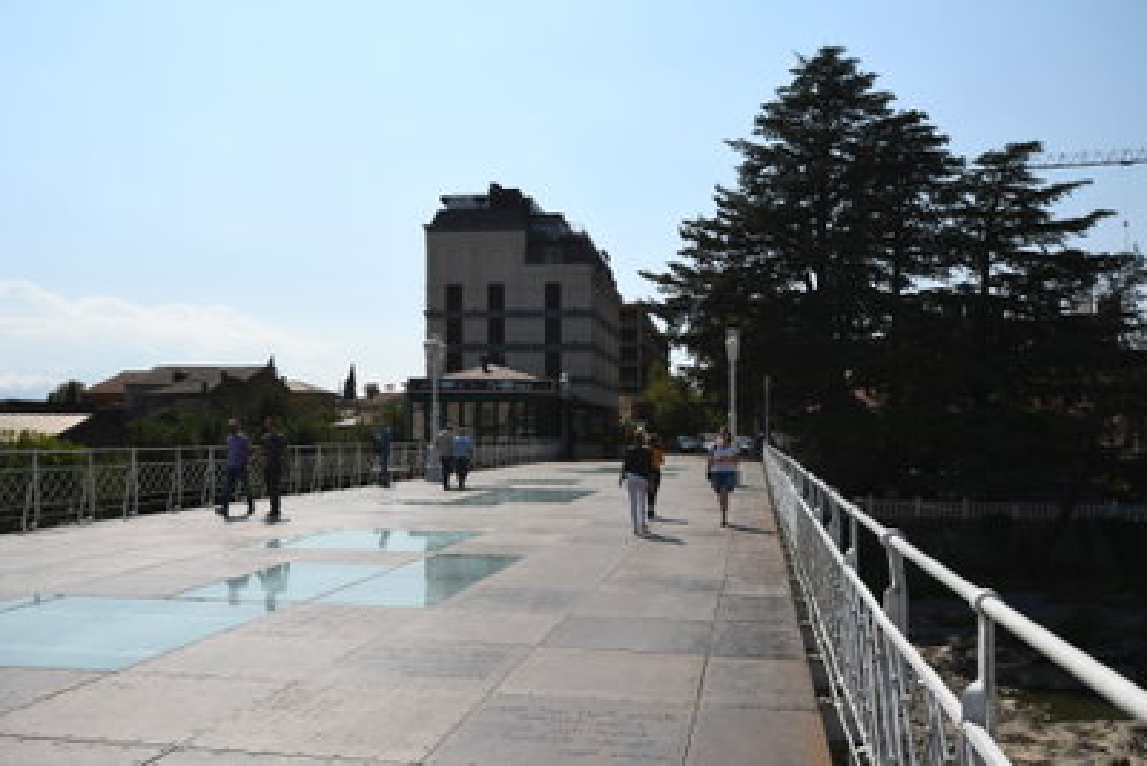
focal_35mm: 30
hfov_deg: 61.9
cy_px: 383
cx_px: 574
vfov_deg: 43.6
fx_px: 956
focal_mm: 20
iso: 100
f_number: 8
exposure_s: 1/640
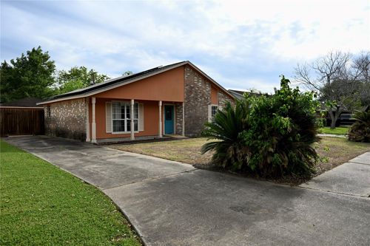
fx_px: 247
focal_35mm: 24
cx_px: 185
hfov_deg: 73.8
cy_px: 123
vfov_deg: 53.1
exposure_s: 1/200
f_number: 7.1
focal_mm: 24
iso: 100
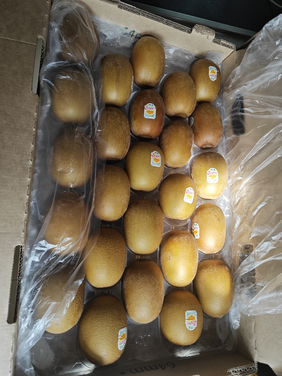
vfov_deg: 73.9
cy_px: 188
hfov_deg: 58.9
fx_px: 250
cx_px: 141
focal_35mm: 23
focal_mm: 5.43
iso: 50
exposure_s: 1/159
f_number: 1.8
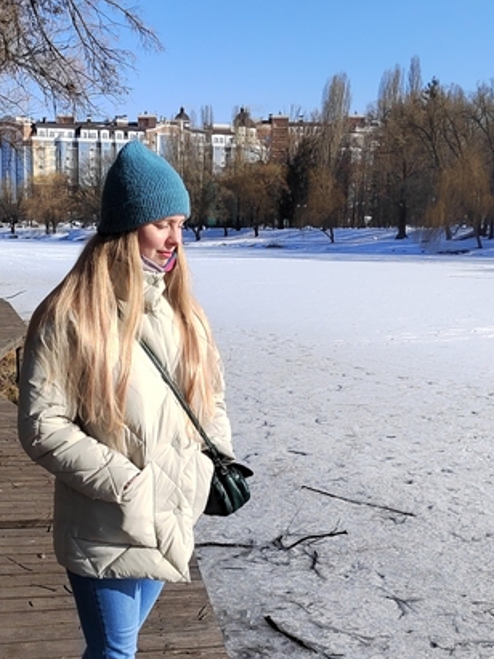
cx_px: 141
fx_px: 819
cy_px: 473
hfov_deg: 33.1
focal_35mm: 43
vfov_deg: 42.8
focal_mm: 5.52
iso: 100
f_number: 1.9
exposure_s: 1/819
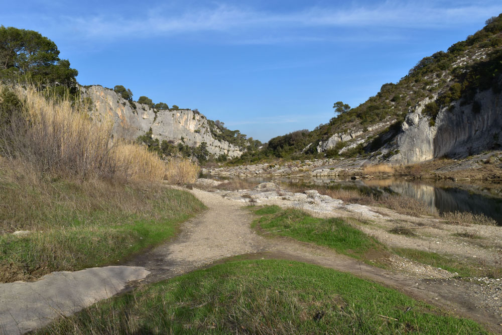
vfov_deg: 40.0
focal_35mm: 33
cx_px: 251
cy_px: 168
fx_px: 460
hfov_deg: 57.2
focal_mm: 22
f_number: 16
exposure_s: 1/320
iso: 400
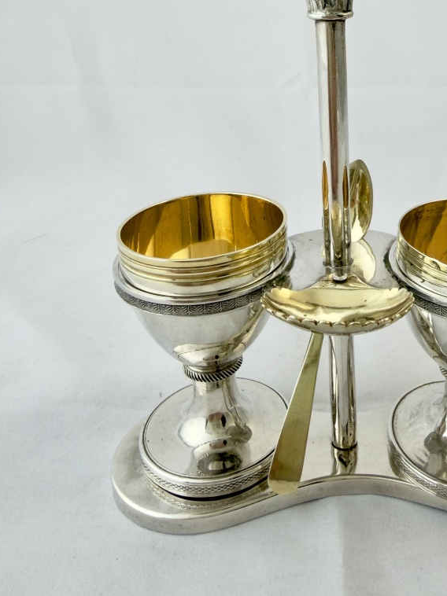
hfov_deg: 36.7
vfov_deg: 46.9
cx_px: 343
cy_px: 138
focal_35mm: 38
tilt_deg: -14.1
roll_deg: -1.2
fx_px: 655
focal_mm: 2.22
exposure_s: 1/100
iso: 40
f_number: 2.2
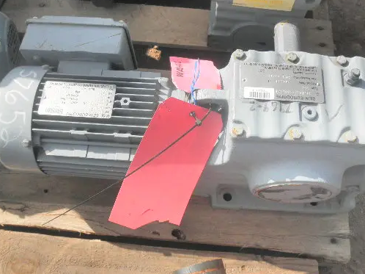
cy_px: 107
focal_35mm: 36
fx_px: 379
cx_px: 183
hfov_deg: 51.4
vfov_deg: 39.4
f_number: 8.5
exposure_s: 1/125
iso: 64
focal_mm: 5
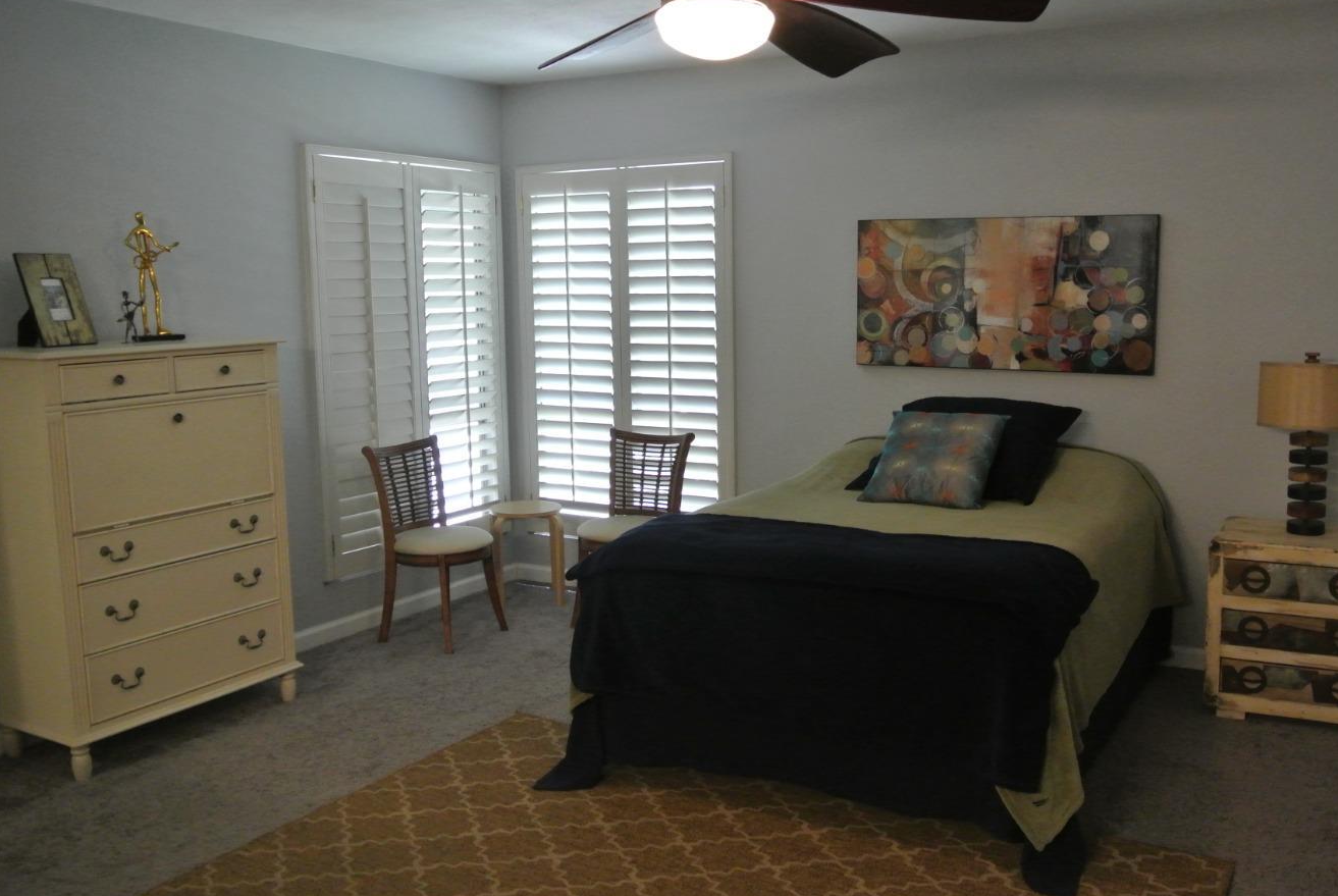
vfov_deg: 41.2
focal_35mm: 32
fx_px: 1191
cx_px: 744
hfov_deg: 58.5
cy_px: 455
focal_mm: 10.7
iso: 1000
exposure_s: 1/60
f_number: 3.5
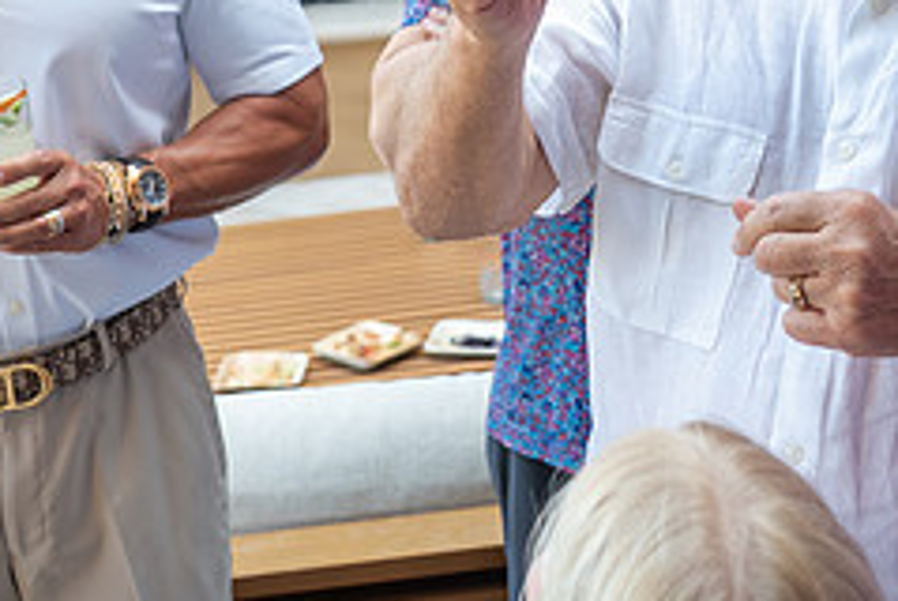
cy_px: -100
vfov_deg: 16.5
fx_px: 1998
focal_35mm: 80
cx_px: 462
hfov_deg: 25.3
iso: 400
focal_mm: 33
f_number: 4
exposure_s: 1/200
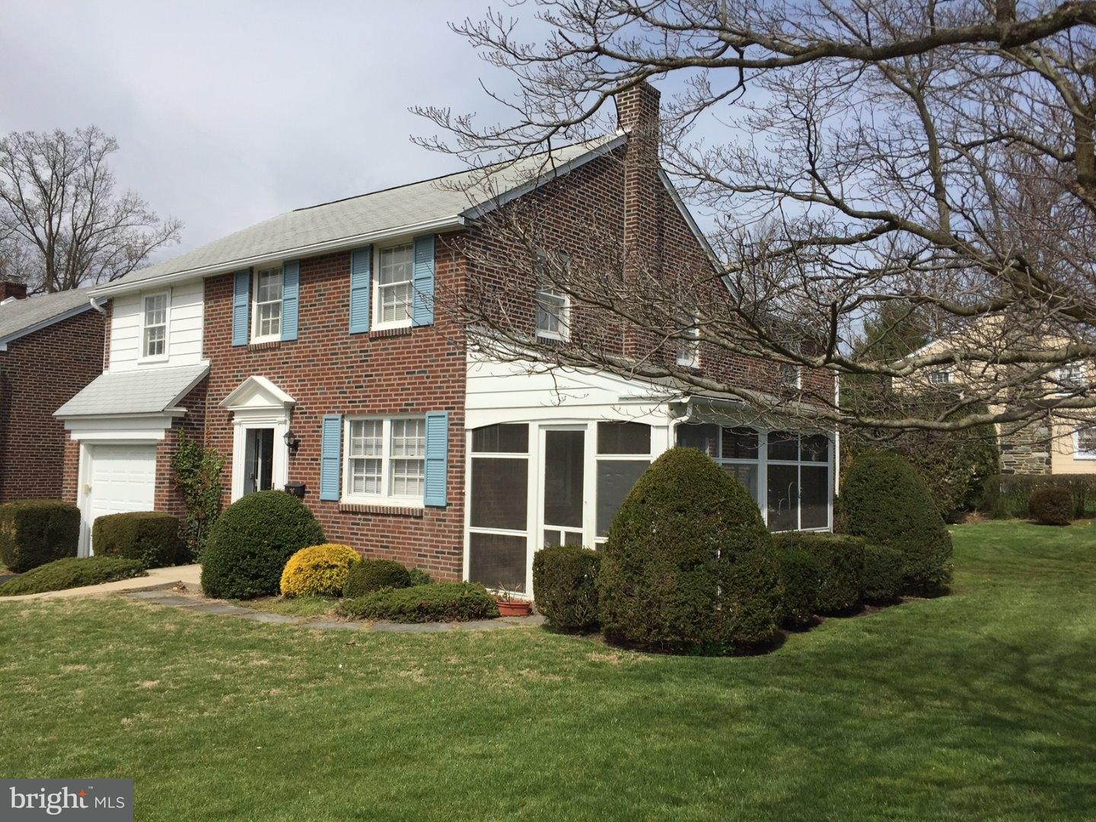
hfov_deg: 61.7
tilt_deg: +5.2
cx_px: 548
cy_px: 411
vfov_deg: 48.2
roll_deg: -2.7
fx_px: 918
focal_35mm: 29
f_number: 2.2
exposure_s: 1/3300
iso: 32
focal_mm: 4.15
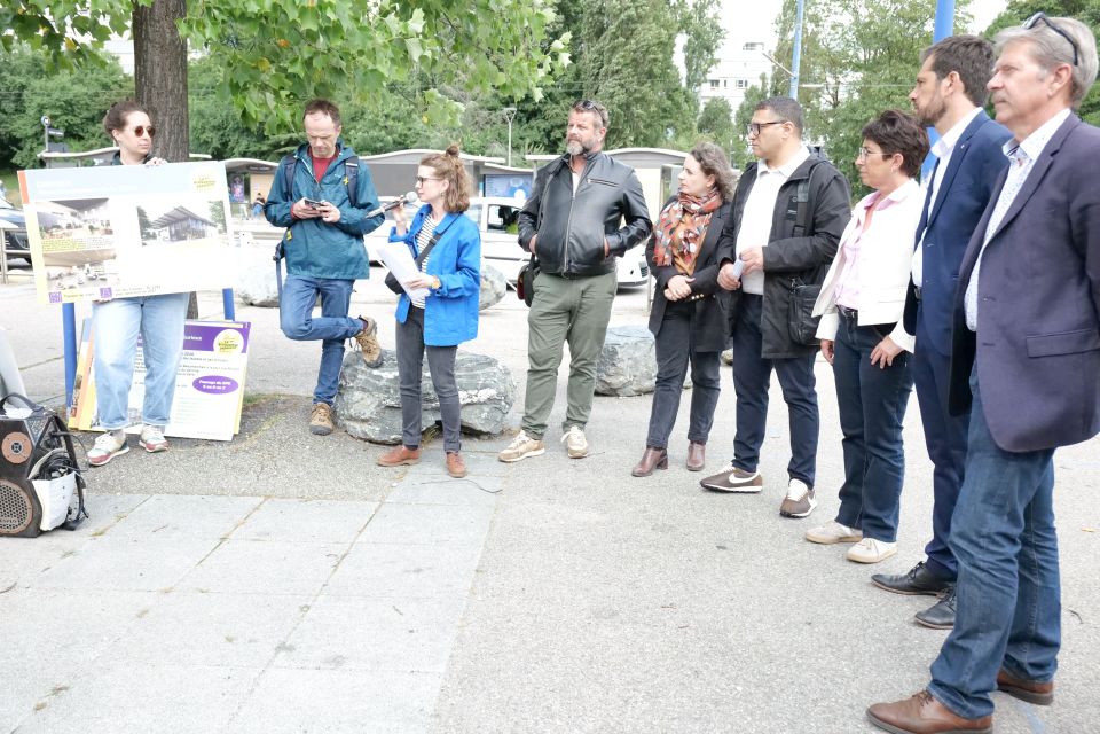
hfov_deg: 61.9
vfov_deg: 43.6
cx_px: 550
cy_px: 367
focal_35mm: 30
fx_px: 917
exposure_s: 1/4000
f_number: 6.3
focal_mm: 30
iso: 12800
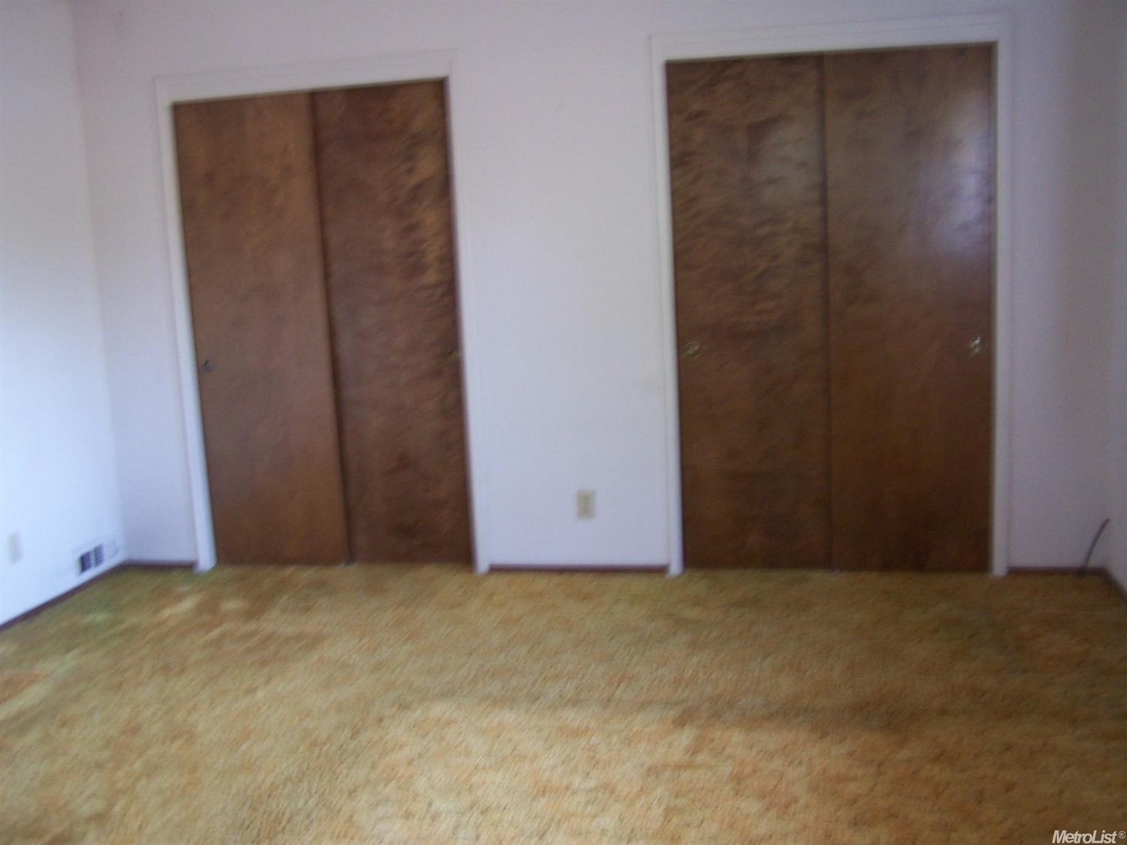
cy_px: 422
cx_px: 564
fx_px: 1237
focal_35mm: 38
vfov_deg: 37.7
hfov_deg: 49.0
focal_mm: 6.3
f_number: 2.8
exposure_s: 1/8
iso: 140
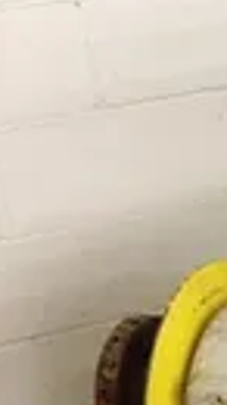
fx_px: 1254
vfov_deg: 17.8
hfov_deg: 9.6
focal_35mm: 117
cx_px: 460
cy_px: 421
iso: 125
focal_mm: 4.28
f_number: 2.4
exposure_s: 1/20
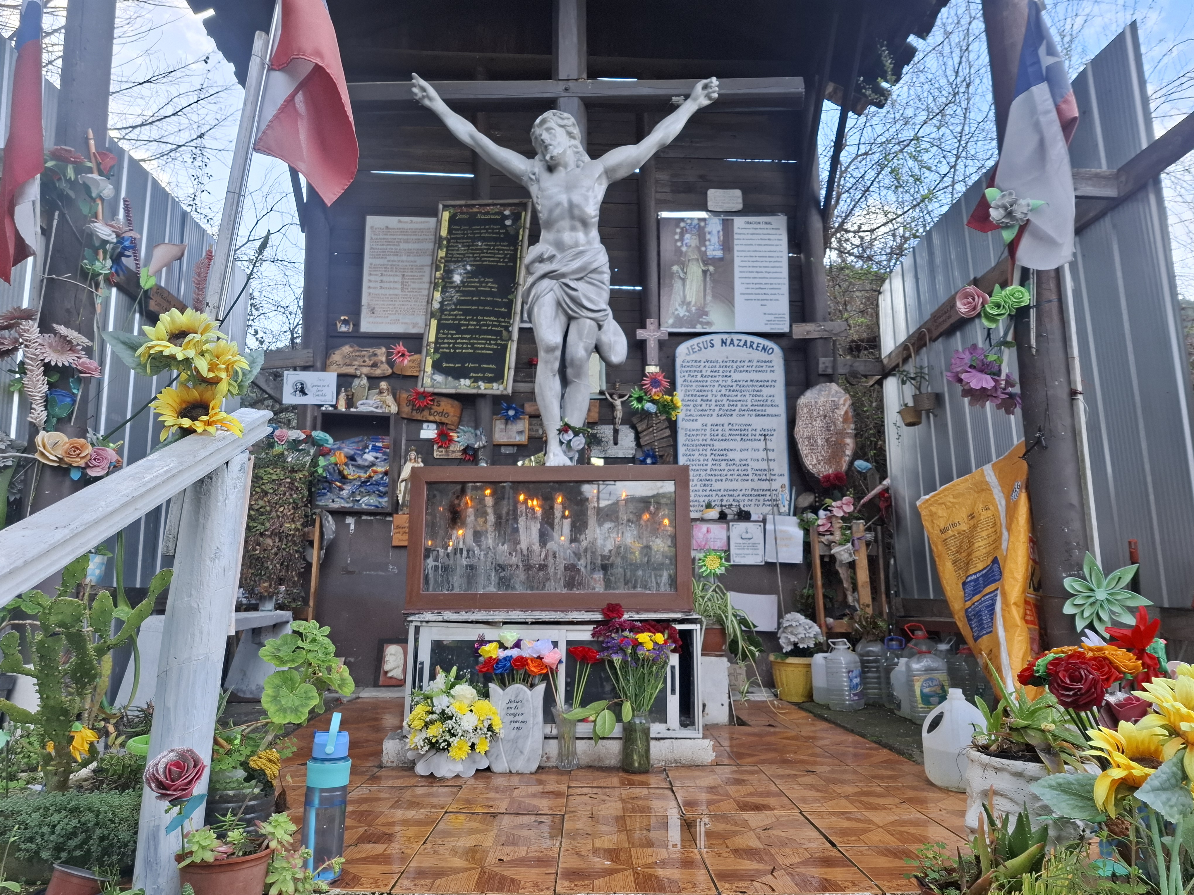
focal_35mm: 23
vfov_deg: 58.9
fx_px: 793
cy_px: 448
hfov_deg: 73.9
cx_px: 597
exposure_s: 1/152
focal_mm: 5.54
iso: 50
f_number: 1.8
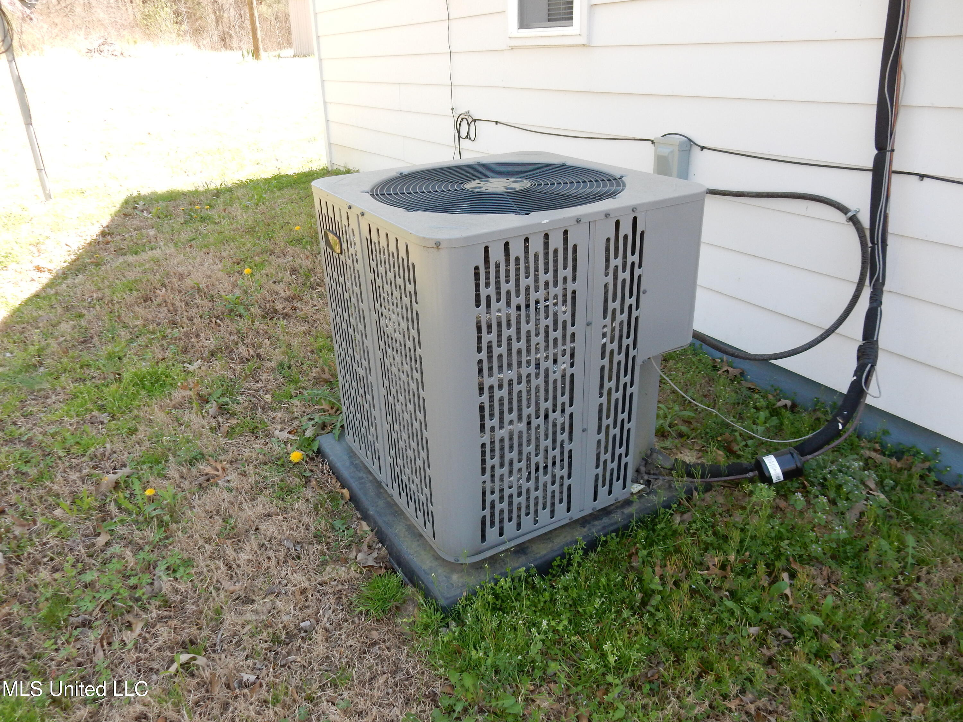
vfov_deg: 54.9
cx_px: 482
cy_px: 361
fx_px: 695
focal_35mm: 25
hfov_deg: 69.4
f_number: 3.7
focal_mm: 4.5
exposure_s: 1/250
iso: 220
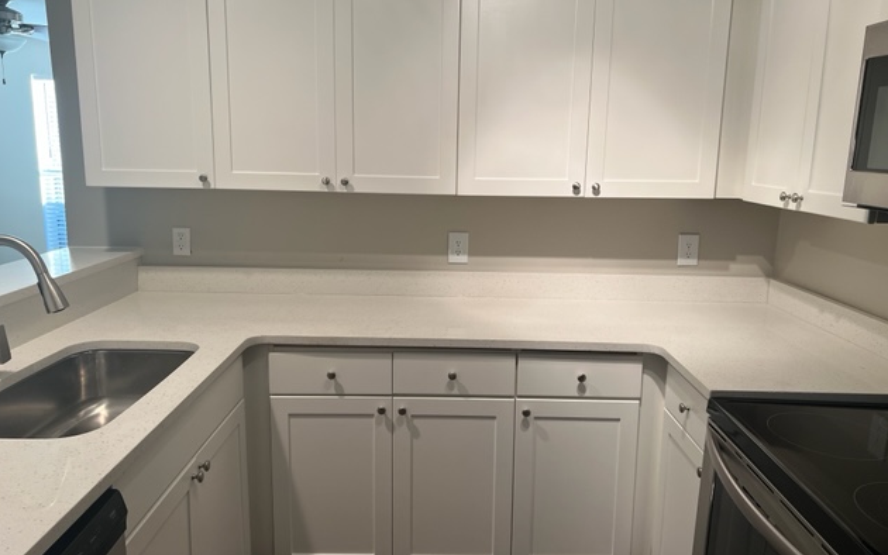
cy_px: 270
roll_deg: -0.7
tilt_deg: -10.0
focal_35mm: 28
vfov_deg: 44.6
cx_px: 438
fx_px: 678
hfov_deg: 66.5
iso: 100
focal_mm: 5.7
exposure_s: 1/120
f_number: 1.5
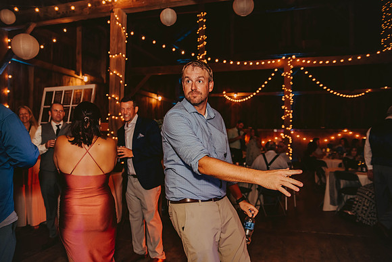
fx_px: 305
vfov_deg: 46.4
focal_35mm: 28
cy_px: 131
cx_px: 196
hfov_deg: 65.5
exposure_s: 1/160
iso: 1000
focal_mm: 28
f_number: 2.8
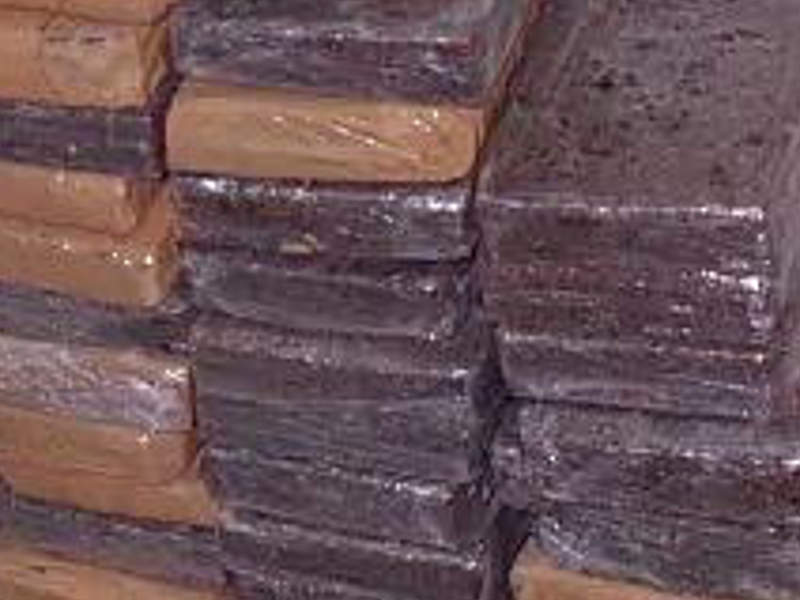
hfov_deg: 29.2
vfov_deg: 22.2
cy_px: 230
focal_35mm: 66
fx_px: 1525
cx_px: 287
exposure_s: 1/45
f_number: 3
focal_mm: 6.3
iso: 200
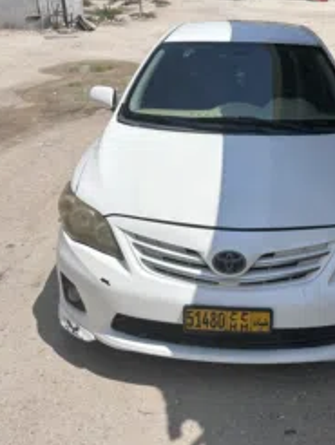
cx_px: 223
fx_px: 502
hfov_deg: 36.5
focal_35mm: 39
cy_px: 166
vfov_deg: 47.4
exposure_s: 1/9709
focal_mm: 6.86
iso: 80
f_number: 1.78
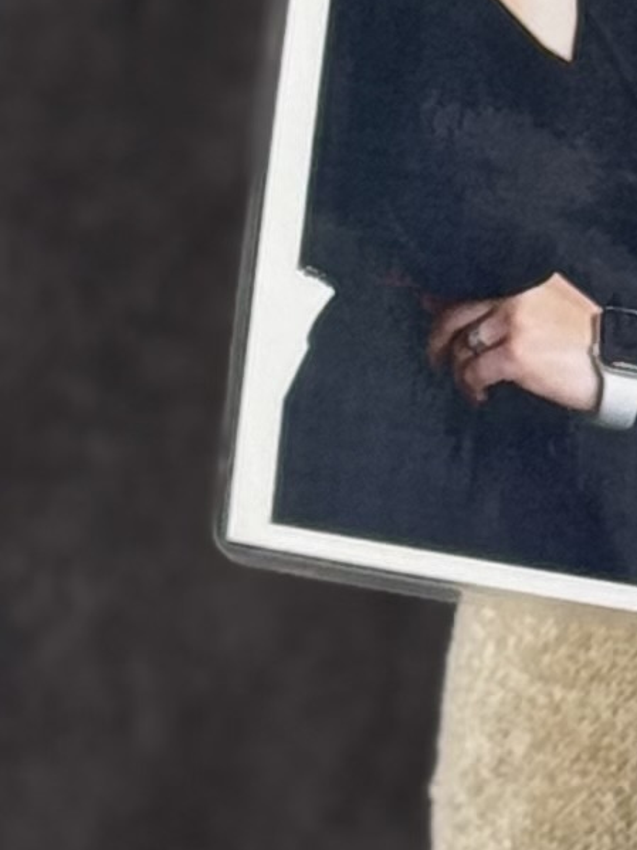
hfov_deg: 4.5
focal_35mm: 323
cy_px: -1439
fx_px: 7928
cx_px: 1396
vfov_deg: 5.8
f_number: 1.78
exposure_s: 1/50
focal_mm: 6.76
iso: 50
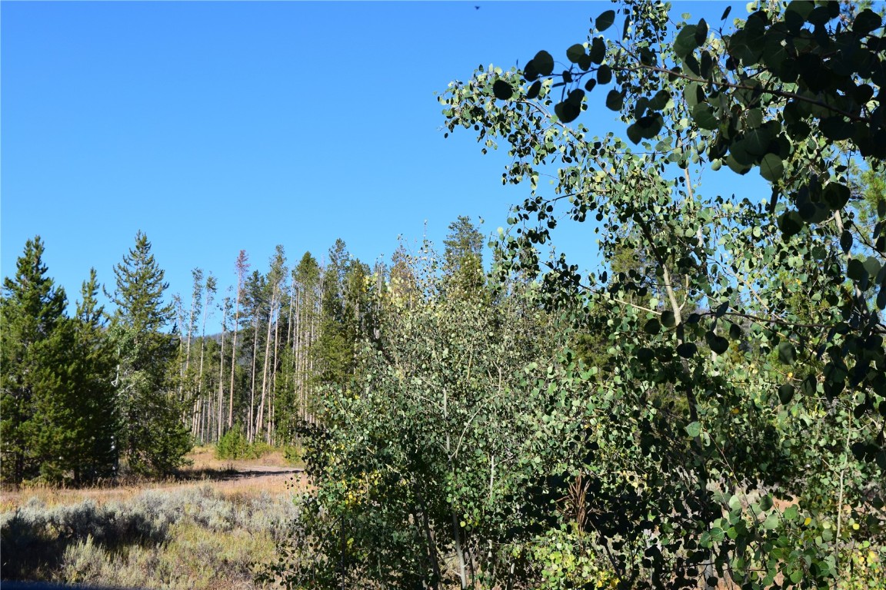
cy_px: 295
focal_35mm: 69
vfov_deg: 19.7
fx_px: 1698
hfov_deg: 29.2
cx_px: 443
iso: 400
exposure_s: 1/500
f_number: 11
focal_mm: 46
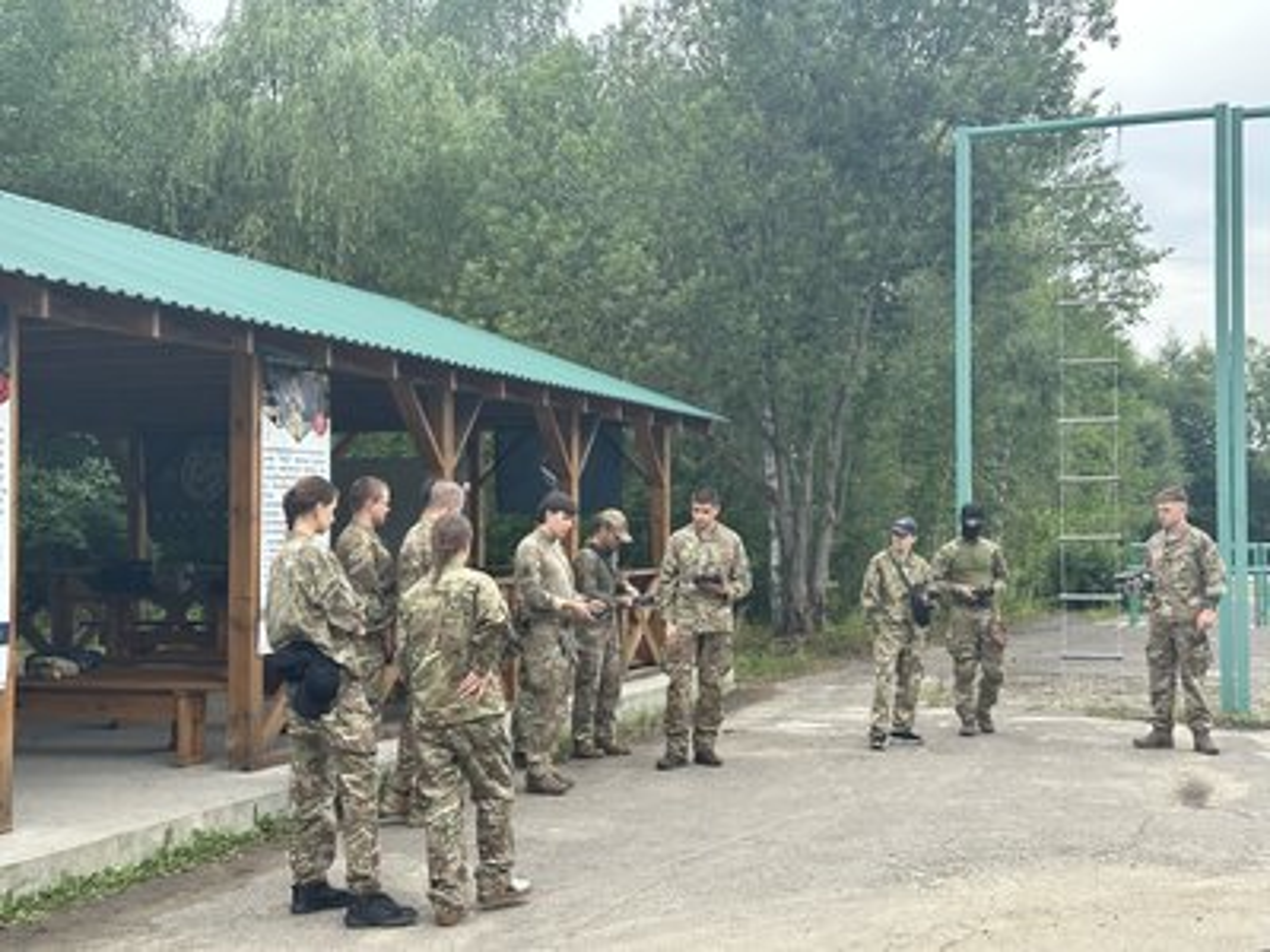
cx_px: 635
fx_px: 1761
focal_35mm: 48
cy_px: 476
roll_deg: +0.3
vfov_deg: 30.3
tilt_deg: +3.5
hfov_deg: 39.7
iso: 64
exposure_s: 1/694
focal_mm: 6.86
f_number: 1.78
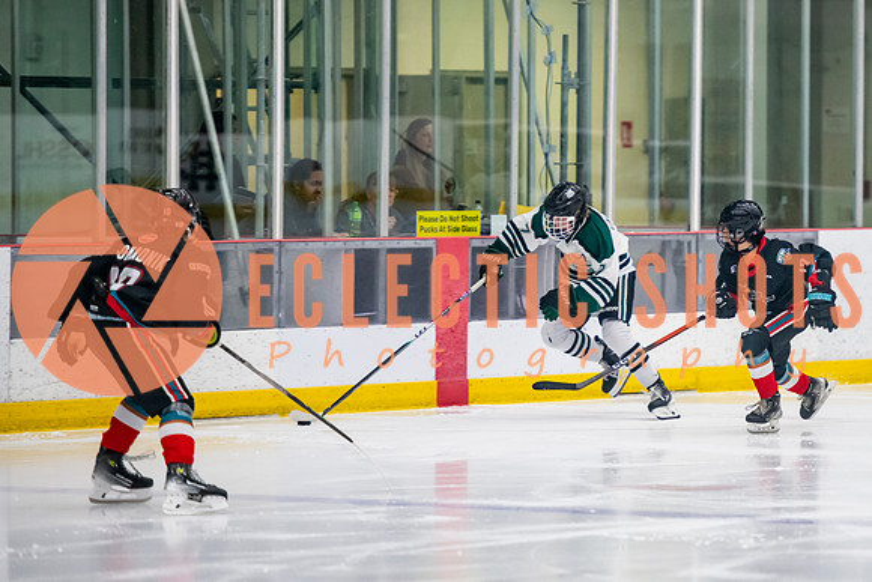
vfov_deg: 5.4
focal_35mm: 255
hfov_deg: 8.1
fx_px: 6177
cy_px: 291
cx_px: 635
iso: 2000
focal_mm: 175
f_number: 3.2
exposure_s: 1/640
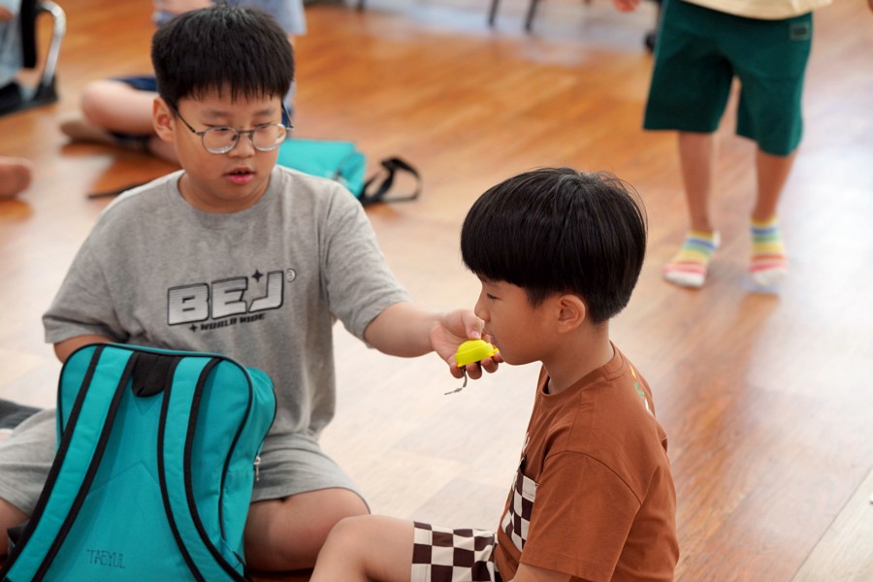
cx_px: 436
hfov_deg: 24.2
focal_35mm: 84
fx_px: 2037
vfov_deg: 16.3
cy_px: 291
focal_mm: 84
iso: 1000
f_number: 4
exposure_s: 1/160
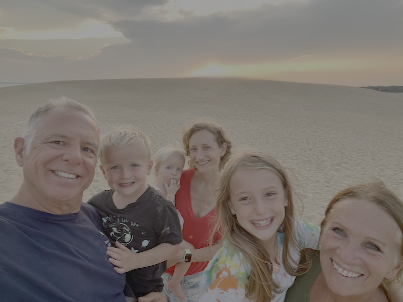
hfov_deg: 73.9
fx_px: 268
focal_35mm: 23
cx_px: 202
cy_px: 151
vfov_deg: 58.9
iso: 100
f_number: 2.2
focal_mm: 2.71
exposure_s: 1/93
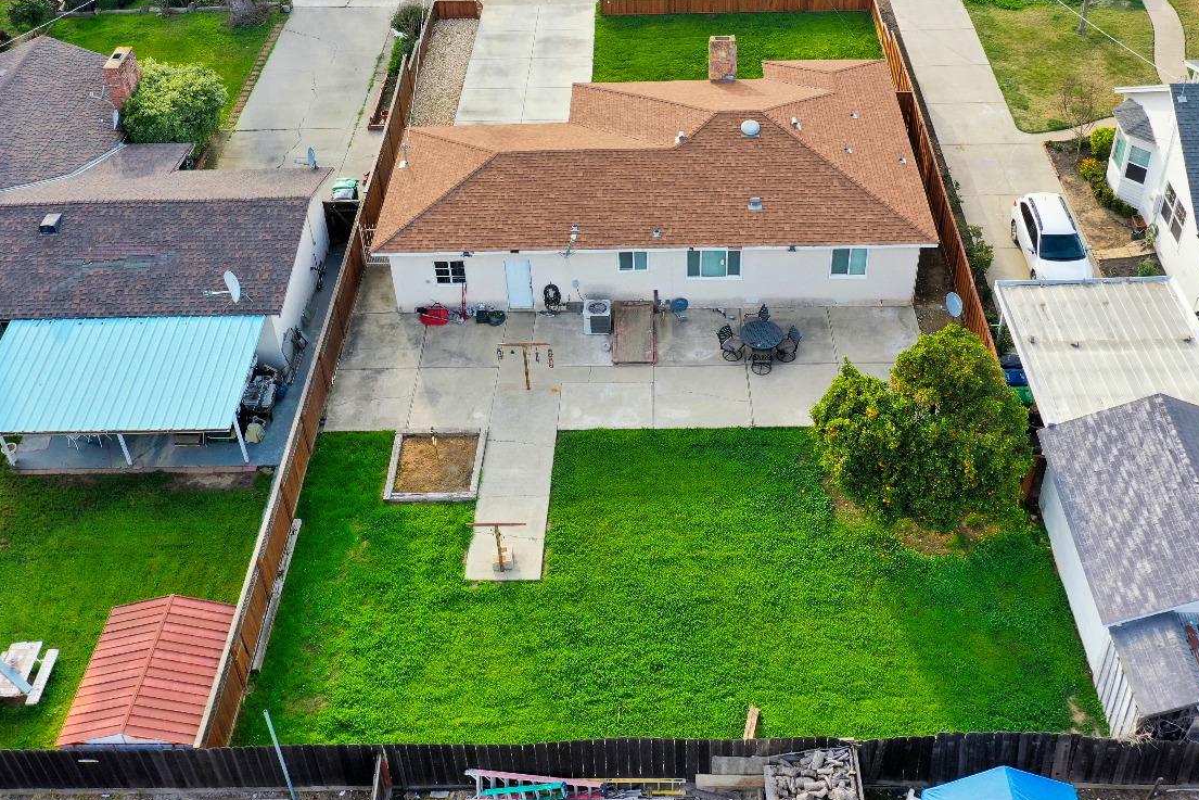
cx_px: 638
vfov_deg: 34.7
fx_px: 1266
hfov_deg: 50.7
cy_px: 262
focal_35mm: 38
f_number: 4.5
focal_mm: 10.26
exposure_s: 1/120
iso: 100
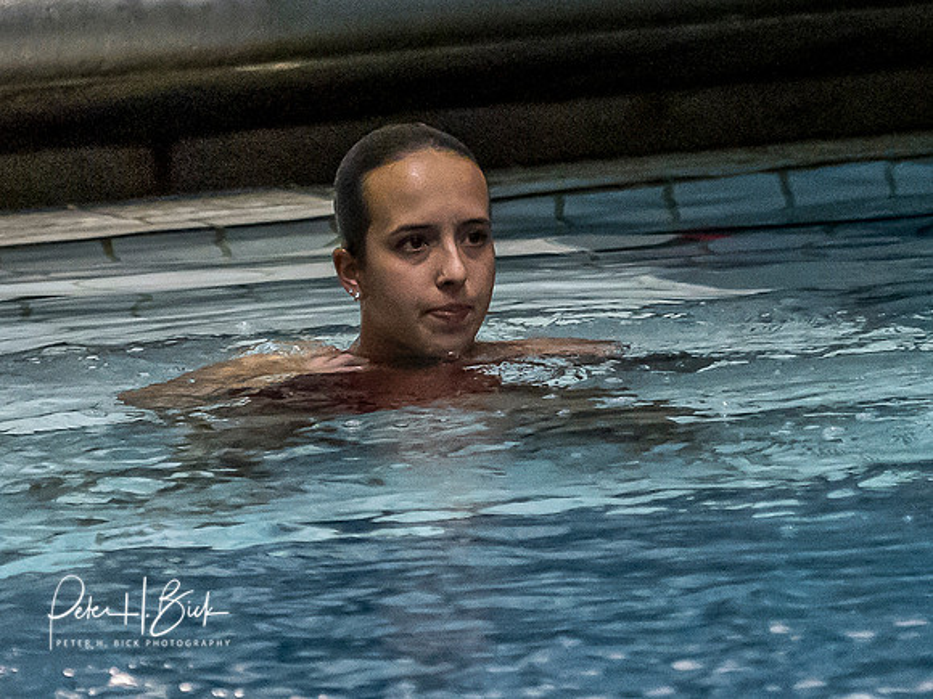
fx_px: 23661
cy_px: 272
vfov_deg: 1.7
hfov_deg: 2.3
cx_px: 484
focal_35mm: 878
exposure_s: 1/800
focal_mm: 150
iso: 4000
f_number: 2.8
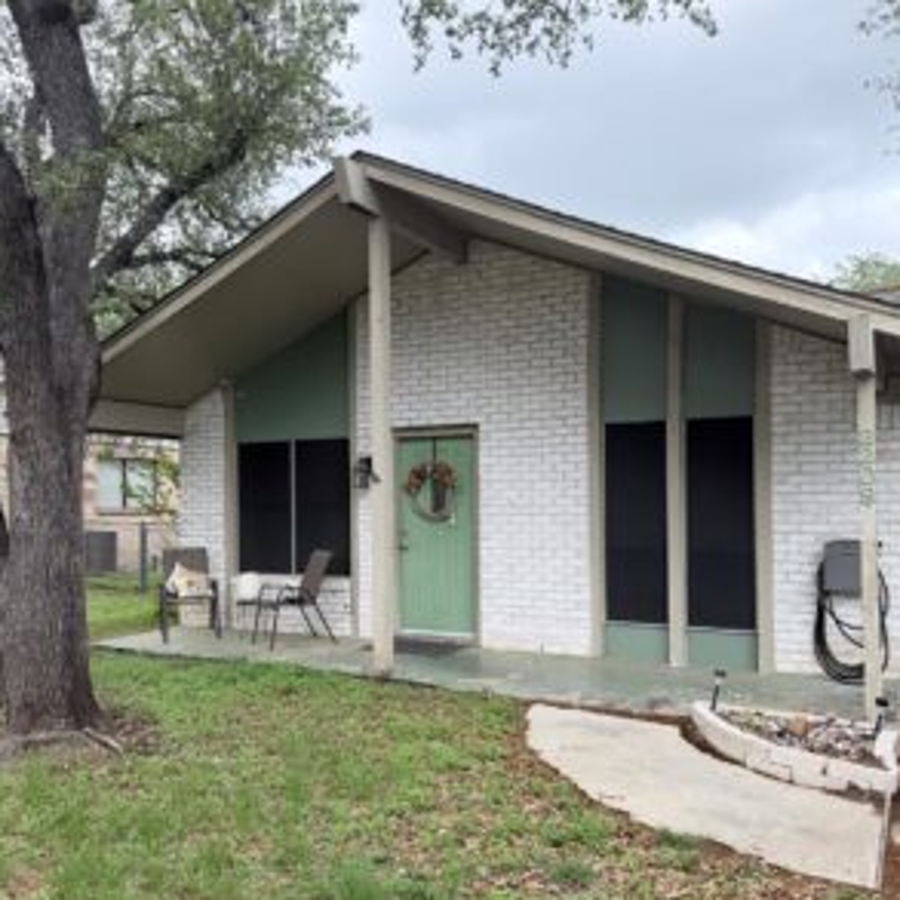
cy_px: 513
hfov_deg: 55.6
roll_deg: +0.5
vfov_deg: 55.4
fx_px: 853
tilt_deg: -0.2
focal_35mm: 29
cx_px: 452
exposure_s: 1/1855
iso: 80
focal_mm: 6.76
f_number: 1.78
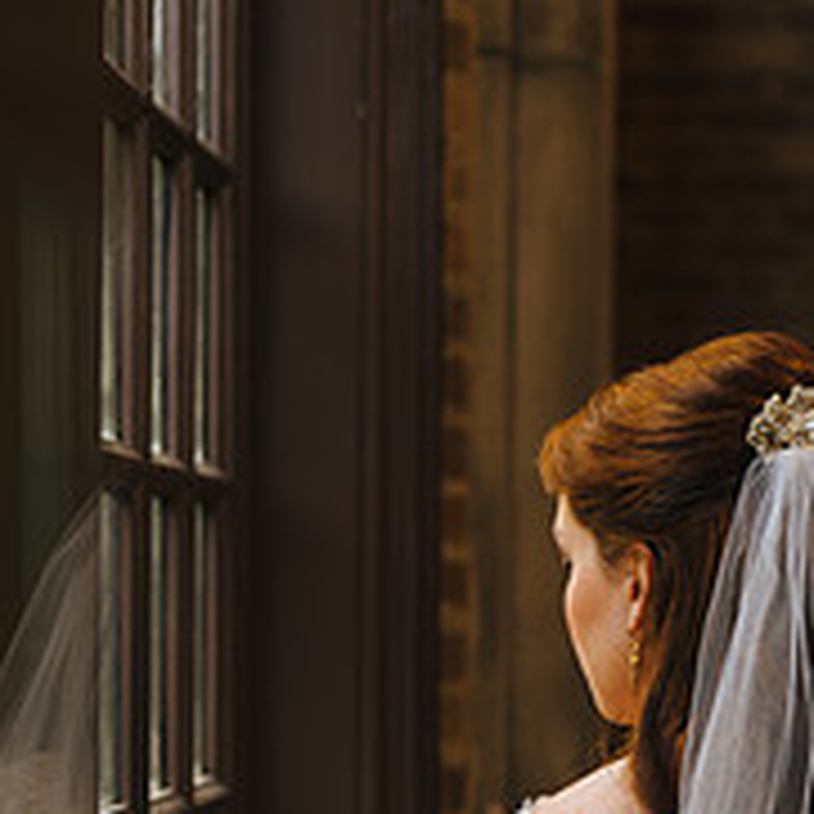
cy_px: 778
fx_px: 3485
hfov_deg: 13.3
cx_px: 630
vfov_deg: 13.2
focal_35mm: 131
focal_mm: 62
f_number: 2.8
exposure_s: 1/125
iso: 250
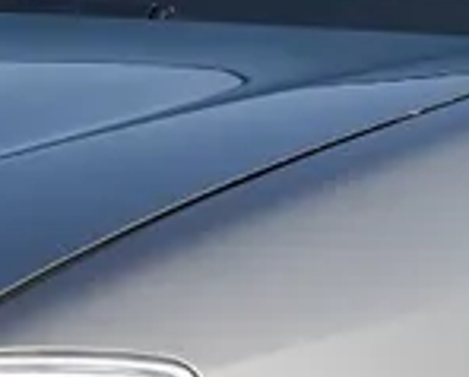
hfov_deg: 0.8
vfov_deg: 0.7
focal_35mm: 2309
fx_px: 32114
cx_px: 1171
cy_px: 412
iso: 100
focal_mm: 110.13
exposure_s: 1/500
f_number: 4
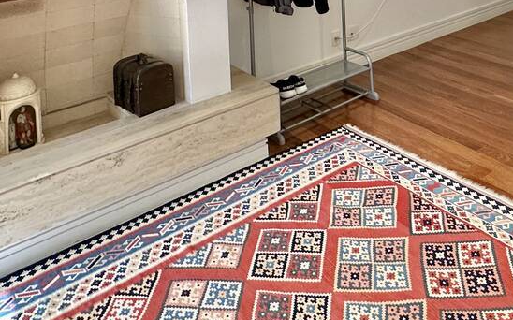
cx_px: 434
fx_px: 545
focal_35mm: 39
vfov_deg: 26.2
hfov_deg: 46.8
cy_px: -128
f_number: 2.2
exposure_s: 1/120
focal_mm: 2.22
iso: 160
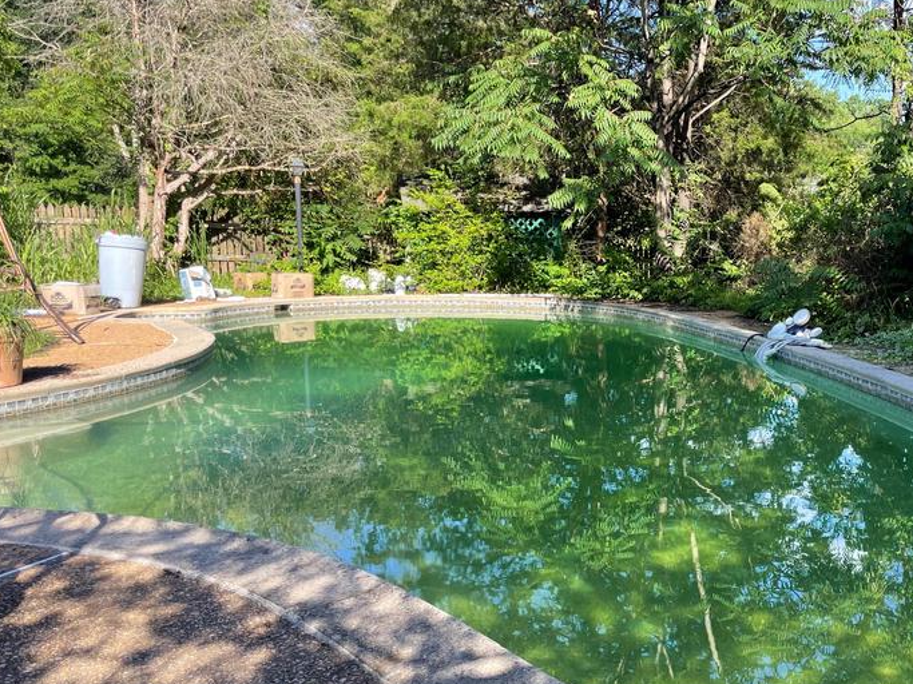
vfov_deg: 36.7
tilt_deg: -9.8
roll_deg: -0.4
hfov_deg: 46.6
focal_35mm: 39
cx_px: 656
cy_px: 401
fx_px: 1028
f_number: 1.6
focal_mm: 4.2
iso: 32
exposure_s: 1/581
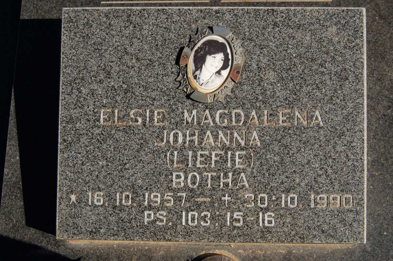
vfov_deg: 29.8
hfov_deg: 43.7
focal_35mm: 45
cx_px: 196
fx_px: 491
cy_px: 130
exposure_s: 1/500
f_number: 6.3
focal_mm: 30
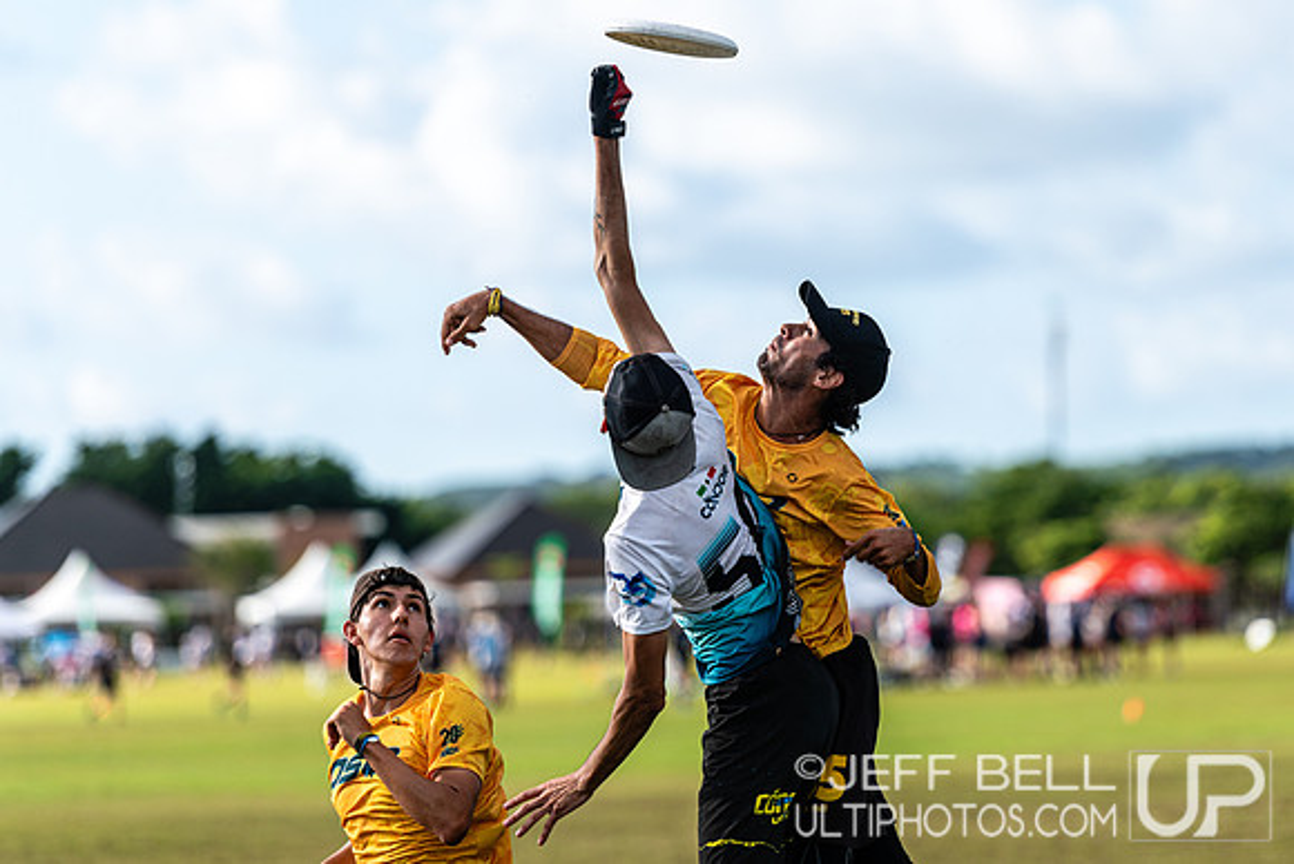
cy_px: 388
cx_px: 772
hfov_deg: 8.6
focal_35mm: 239
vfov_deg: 5.7
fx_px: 8599
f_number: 3.2
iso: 64
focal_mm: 190
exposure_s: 1/1000
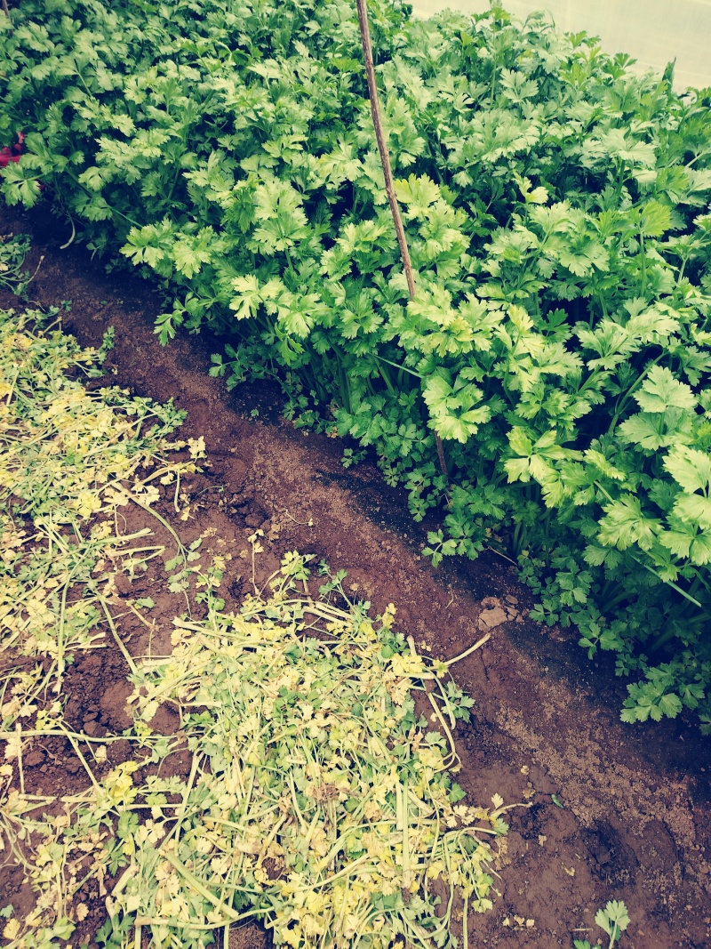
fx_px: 657
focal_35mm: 24
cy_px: 474
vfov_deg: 71.6
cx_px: 356
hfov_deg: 56.8
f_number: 1.75
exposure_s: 1/119
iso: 100
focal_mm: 5.25
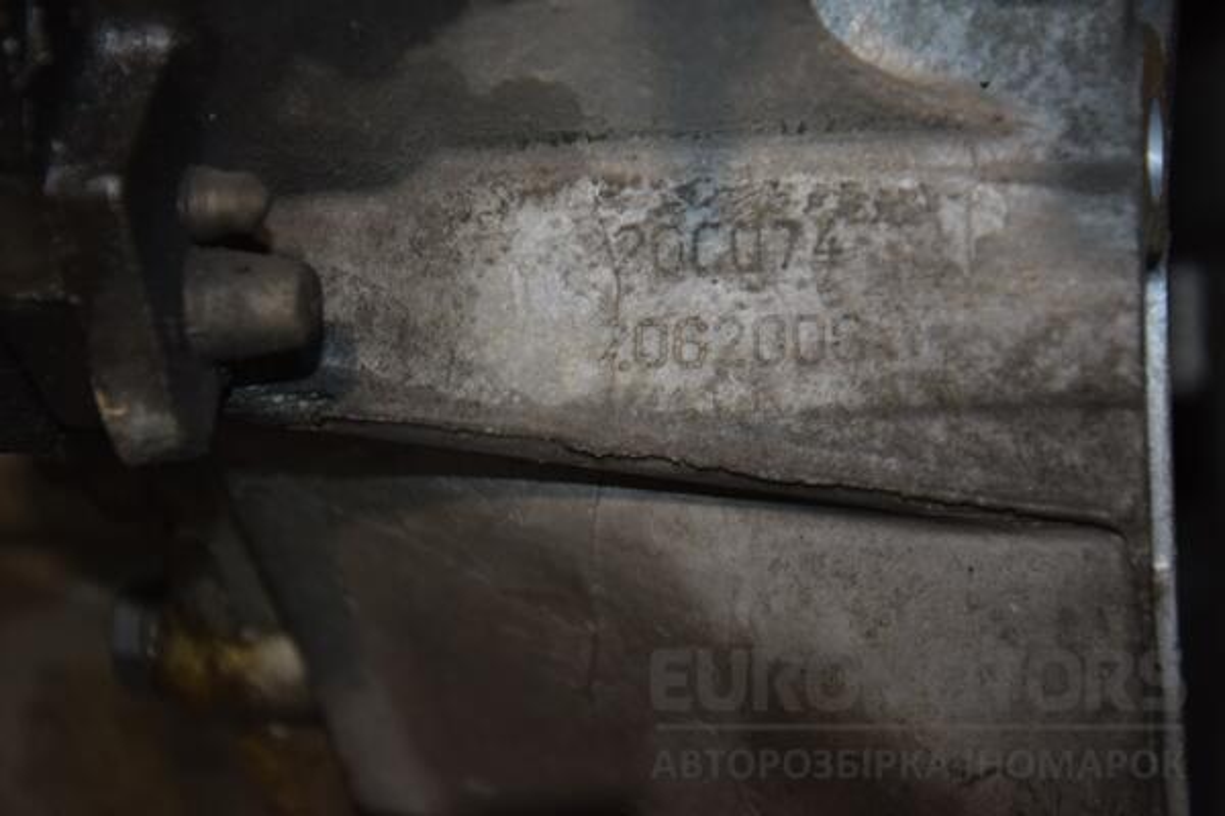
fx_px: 4338
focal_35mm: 128
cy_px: 408
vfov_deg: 10.8
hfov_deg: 16.1
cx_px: 612
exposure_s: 1/60
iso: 800
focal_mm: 85
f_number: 5.6
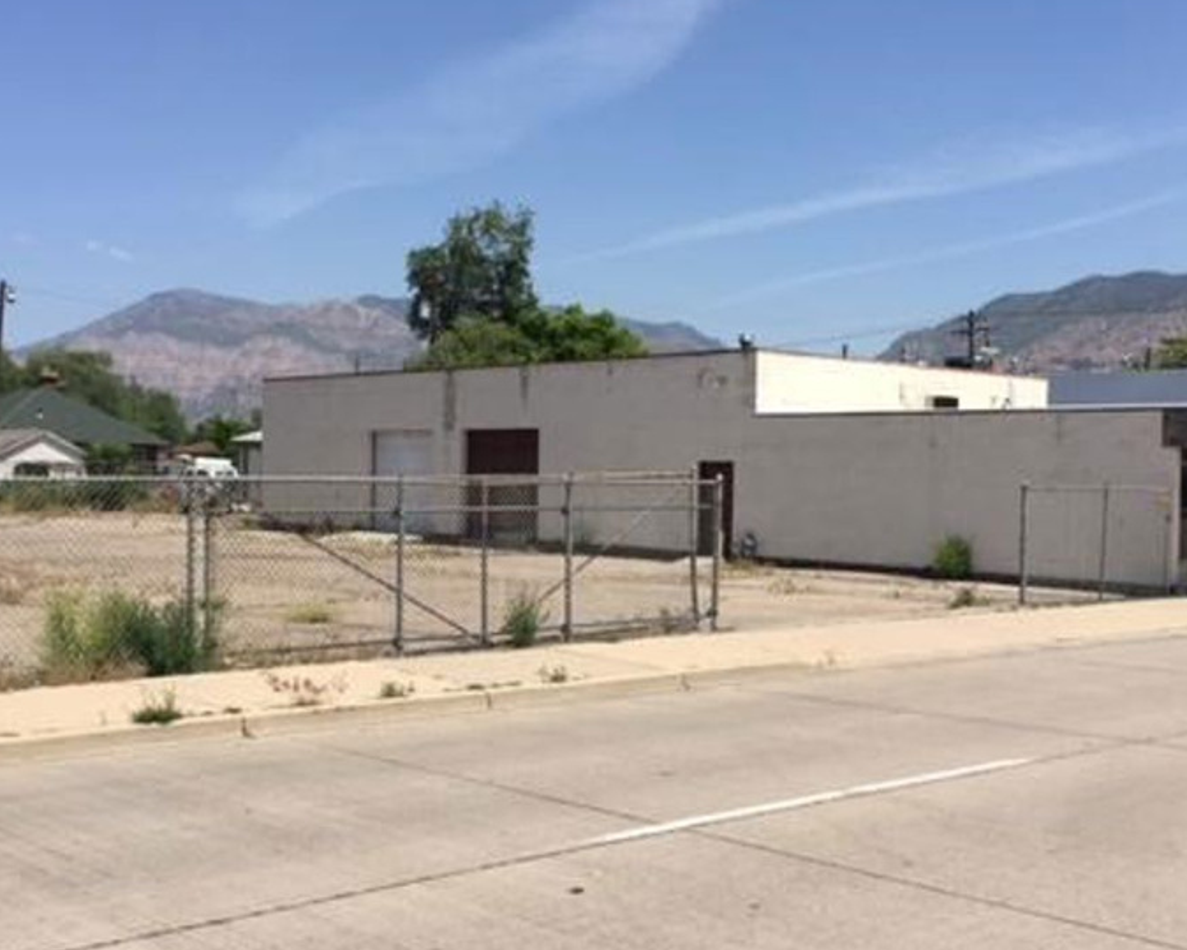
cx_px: 629
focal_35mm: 43
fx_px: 1510
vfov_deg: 34.9
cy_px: 511
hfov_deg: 42.9
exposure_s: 1/2326
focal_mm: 4.15
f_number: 2.2
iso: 32
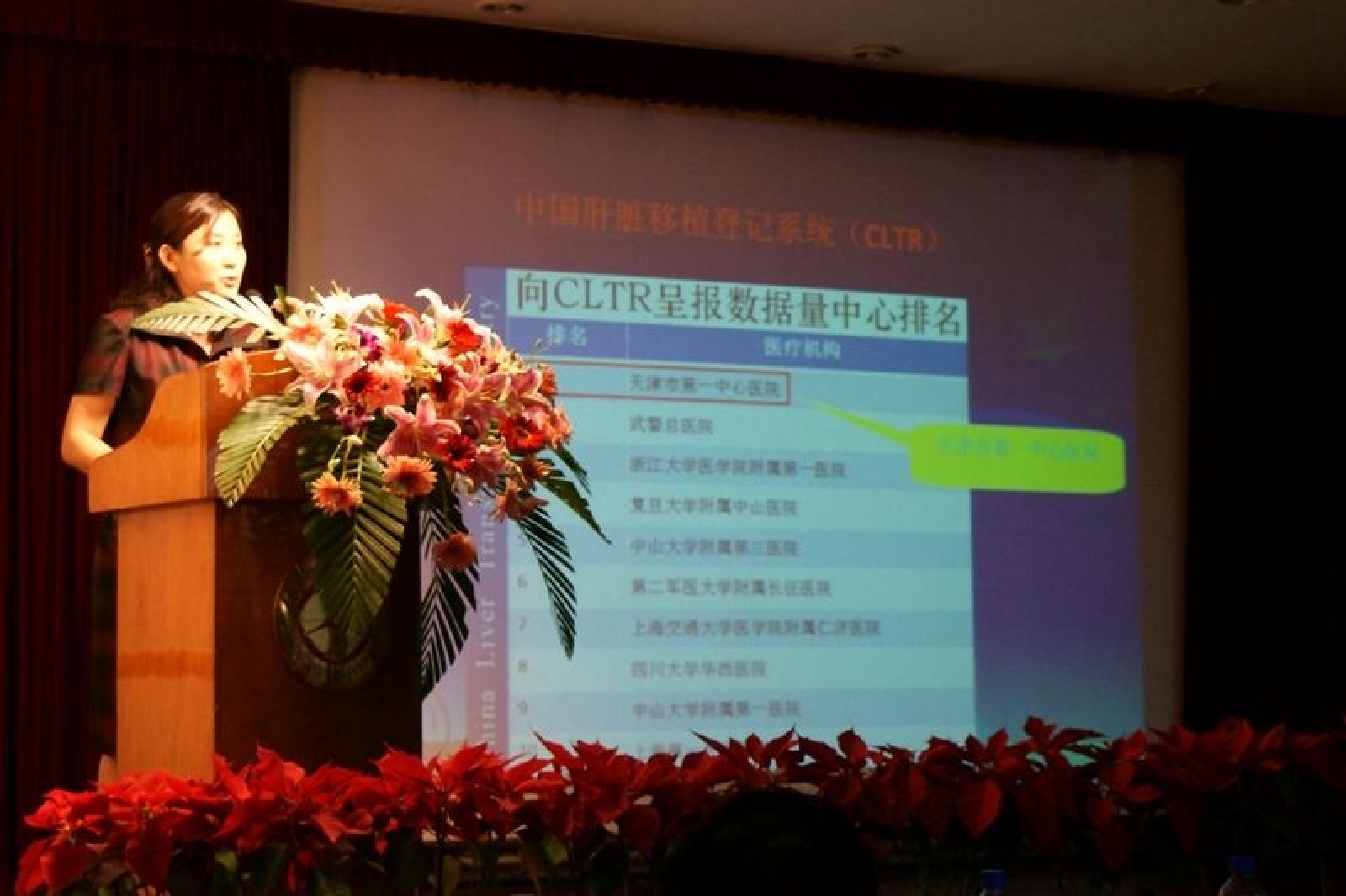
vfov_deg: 18.2
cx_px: 673
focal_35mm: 75
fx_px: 2803
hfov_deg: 27.0
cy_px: 448
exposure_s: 1/60
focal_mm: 50
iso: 1600
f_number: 5.6
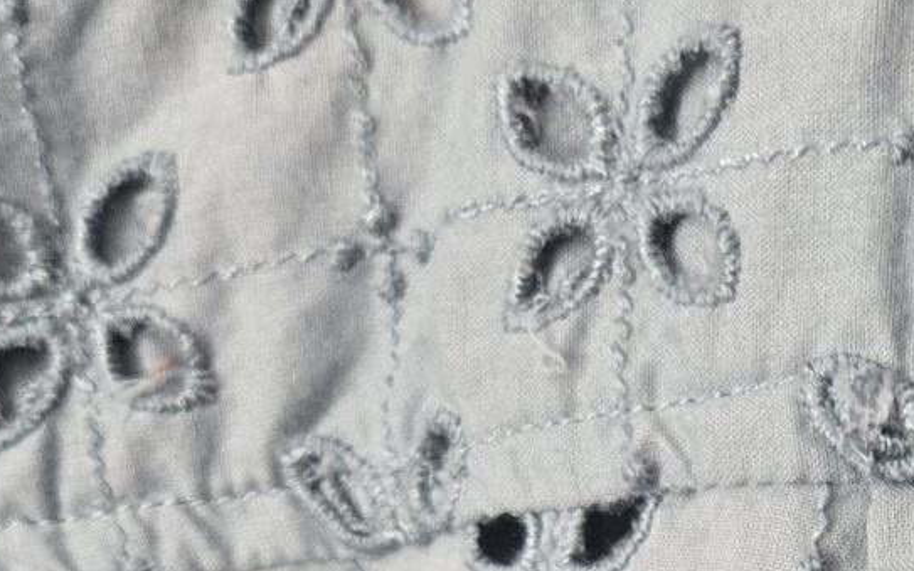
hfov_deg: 21.2
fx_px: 2291
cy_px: 1125
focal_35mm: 92
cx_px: 1054
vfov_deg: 12.6
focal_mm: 5.4
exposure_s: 1/120
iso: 320
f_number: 1.8
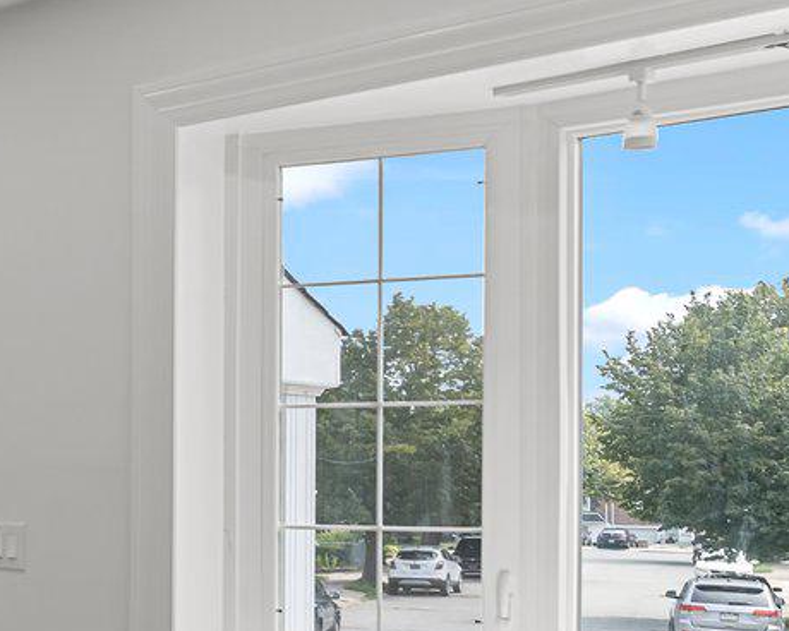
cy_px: 481
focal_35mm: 71
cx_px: -518
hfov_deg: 20.9
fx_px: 1658
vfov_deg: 21.4
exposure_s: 1/50
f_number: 8
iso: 400
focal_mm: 17
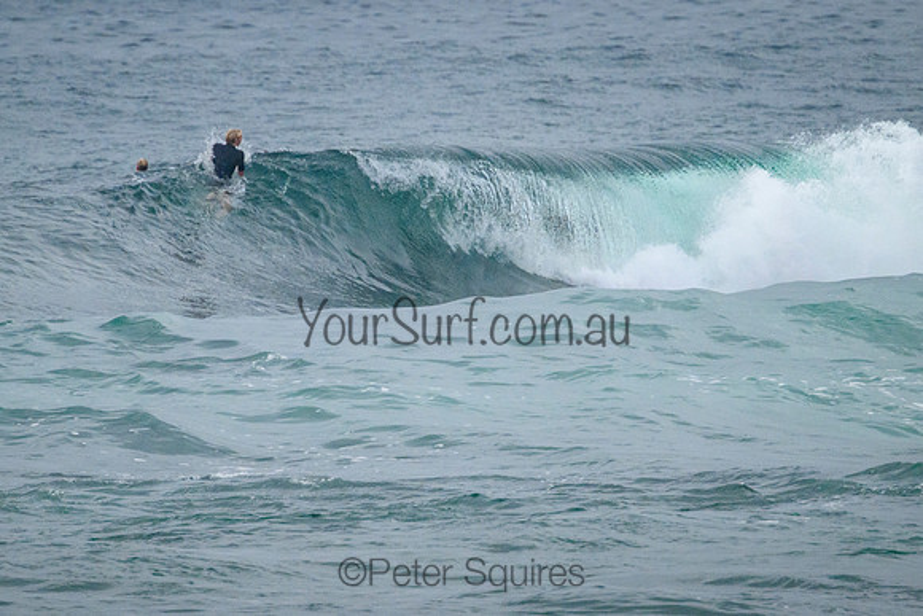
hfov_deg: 1.9
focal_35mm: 1100
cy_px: 257
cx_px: 501
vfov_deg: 1.3
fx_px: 28200
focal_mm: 800
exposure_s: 1/2000
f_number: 11
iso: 2200
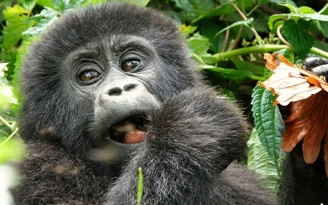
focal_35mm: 714
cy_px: 124
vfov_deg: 1.8
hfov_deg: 2.9
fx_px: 6383
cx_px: 187
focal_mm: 219.82
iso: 800
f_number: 4
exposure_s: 1/160
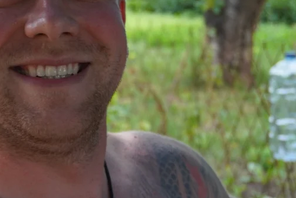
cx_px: 56
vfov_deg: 14.0
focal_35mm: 98
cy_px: 70
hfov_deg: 20.6
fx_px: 806
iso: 640
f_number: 5
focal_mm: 32
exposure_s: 1/160
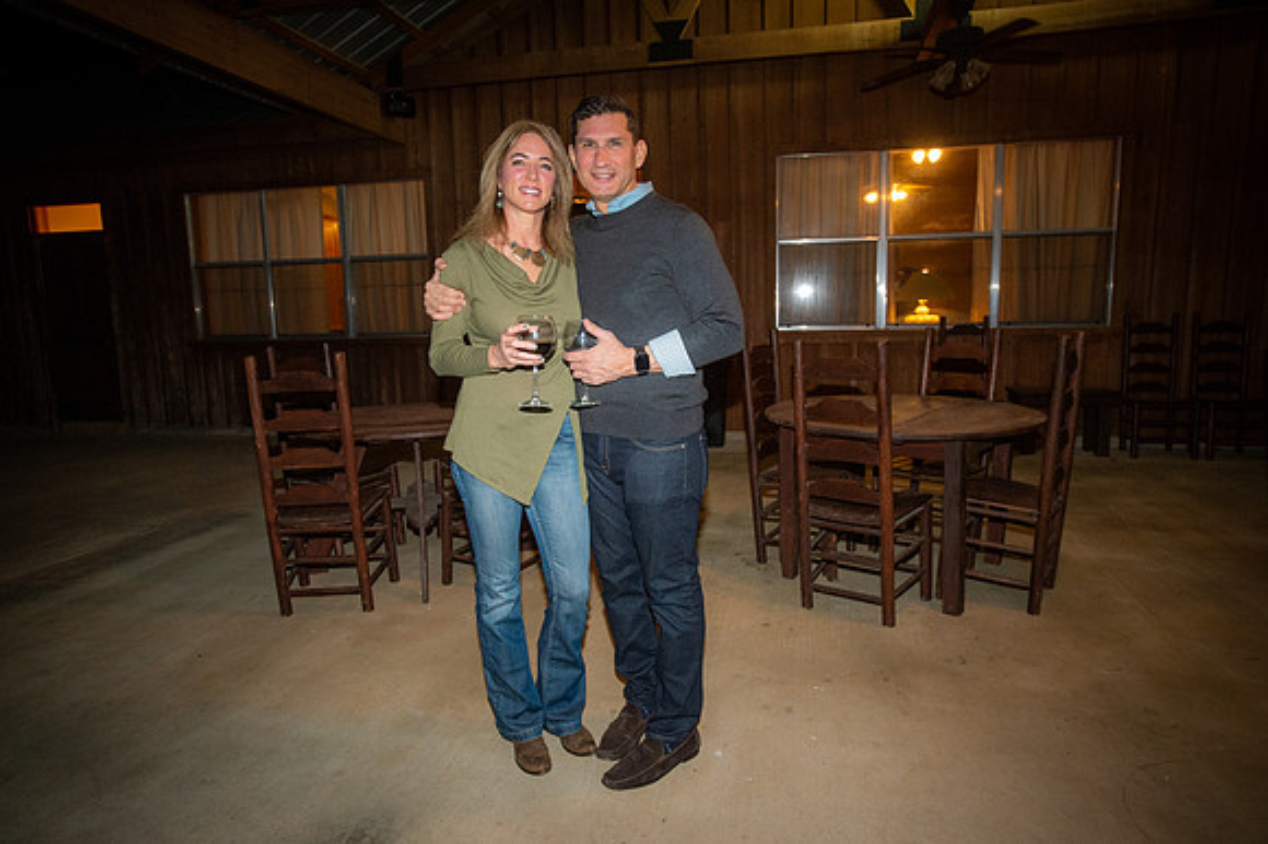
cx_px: 634
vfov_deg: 57.2
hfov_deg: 78.6
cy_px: 422
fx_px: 774
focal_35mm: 22
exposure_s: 1/125
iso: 4000
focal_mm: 22
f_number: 3.5
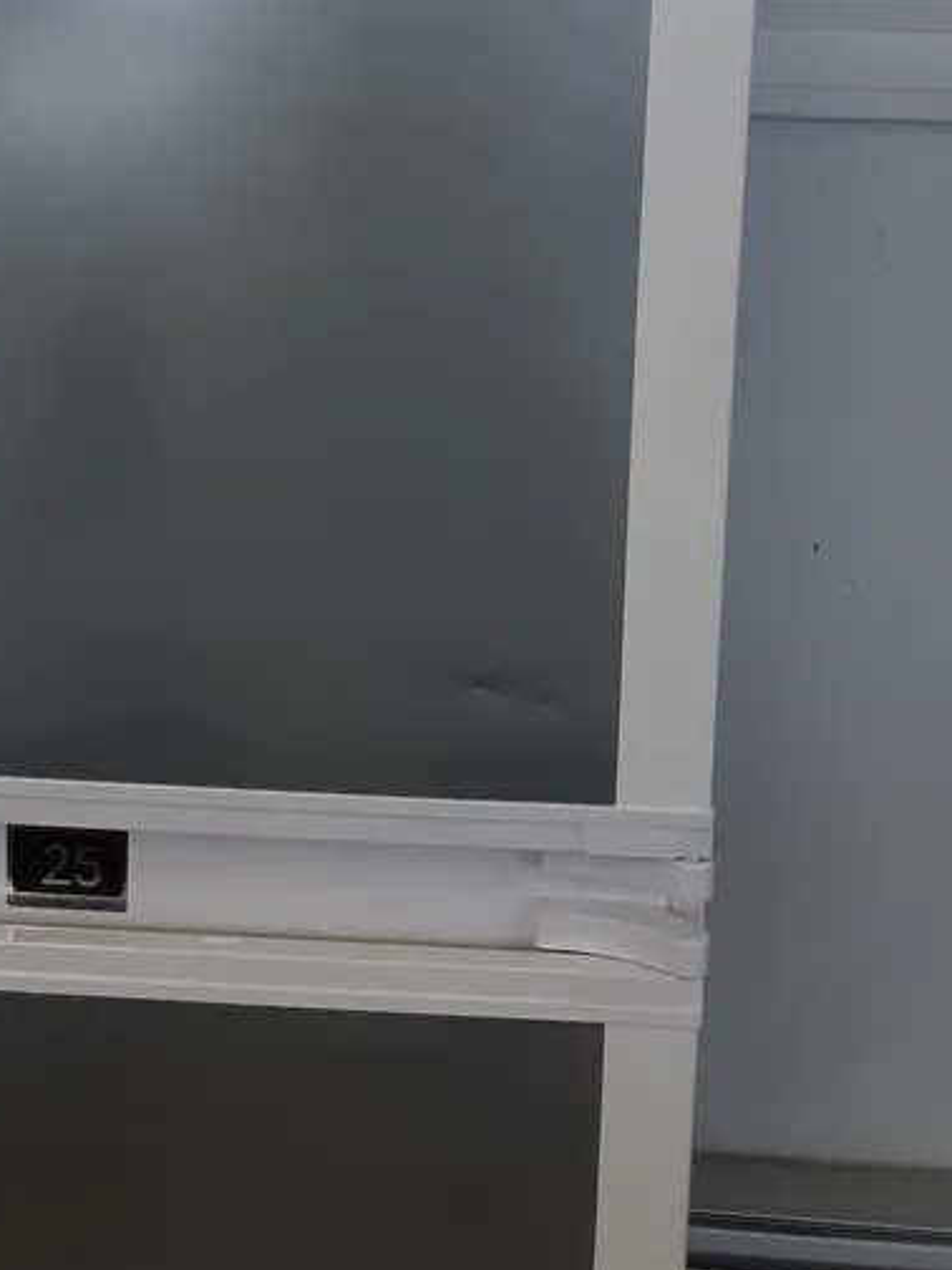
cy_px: 217
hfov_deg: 22.0
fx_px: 2420
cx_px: 207
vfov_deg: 28.6
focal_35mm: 66
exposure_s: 1/100
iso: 80
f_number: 1.7
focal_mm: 3.92
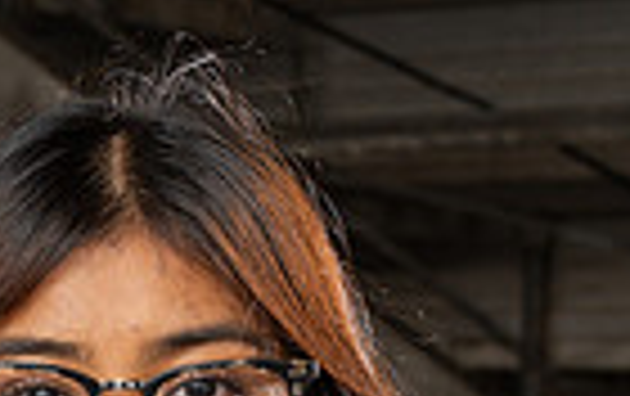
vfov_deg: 6.2
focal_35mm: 203
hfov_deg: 10.3
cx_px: 99
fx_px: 3491
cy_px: 972
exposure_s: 1/200
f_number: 8
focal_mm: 62
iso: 200
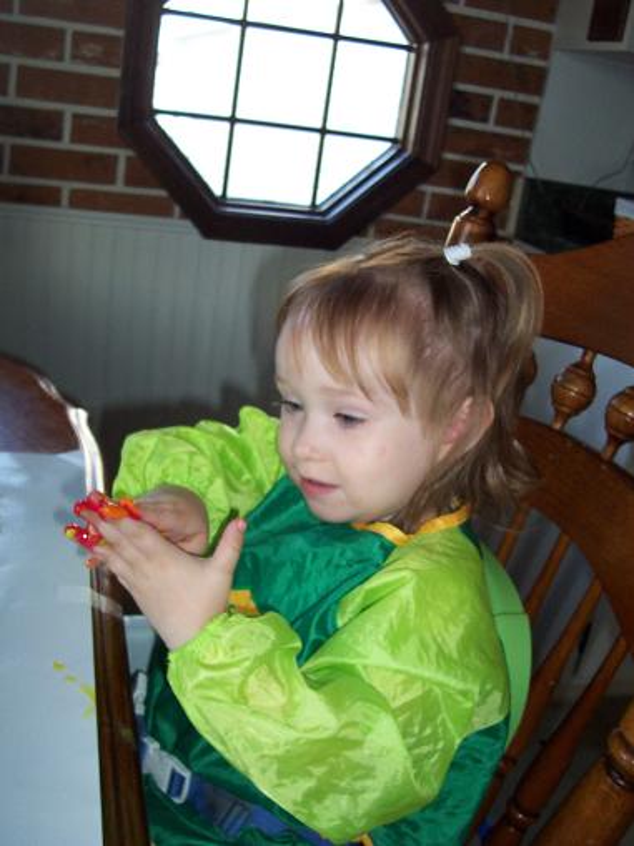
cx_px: 317
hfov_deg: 38.7
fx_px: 904
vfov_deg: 50.1
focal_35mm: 37
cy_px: 423
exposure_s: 1/60
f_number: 2.8
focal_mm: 5.6
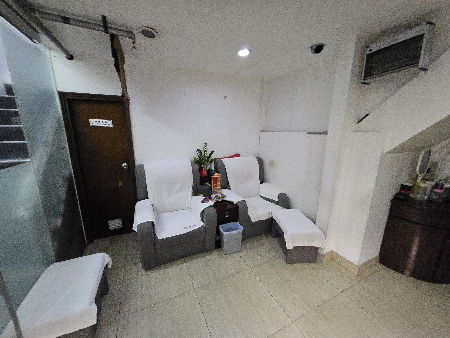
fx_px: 169
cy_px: 169
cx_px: 225
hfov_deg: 106.2
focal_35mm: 13
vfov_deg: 89.9
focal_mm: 1.7
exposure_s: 1/50
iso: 1000
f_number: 2.2
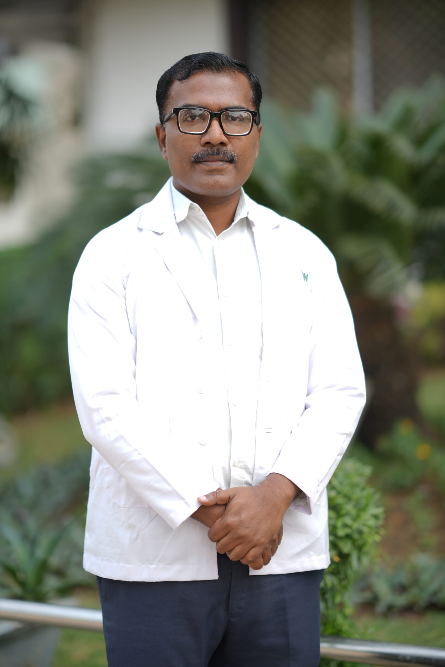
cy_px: 334
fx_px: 1576
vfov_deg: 23.9
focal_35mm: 85
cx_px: 222
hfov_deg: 16.1
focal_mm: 85
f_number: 1.4
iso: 64
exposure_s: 1/800
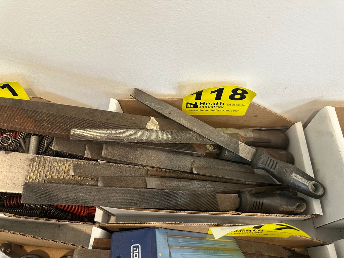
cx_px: 172
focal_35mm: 24
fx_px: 239
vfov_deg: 56.8
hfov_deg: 71.6
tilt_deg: -58.7
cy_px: 129
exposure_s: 1/53
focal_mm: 6.86
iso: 250
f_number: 1.78
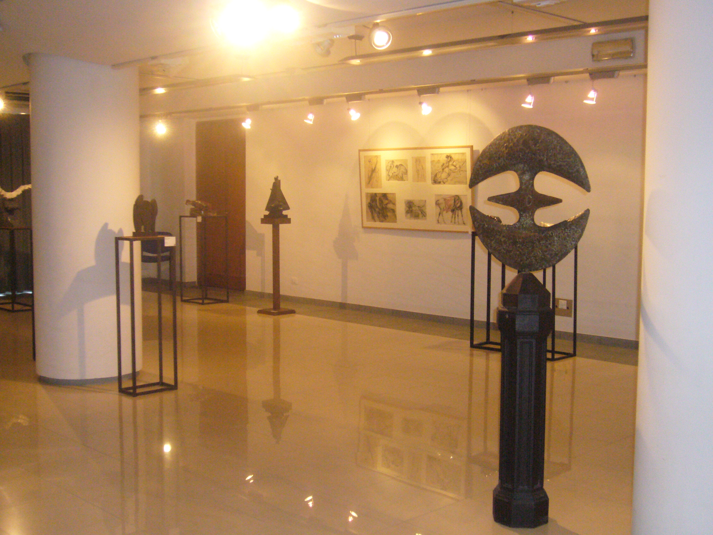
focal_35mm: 45
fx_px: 927
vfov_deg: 32.2
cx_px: 356
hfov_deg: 42.1
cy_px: 268
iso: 400
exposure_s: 1/60
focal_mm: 7.5
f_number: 3.2
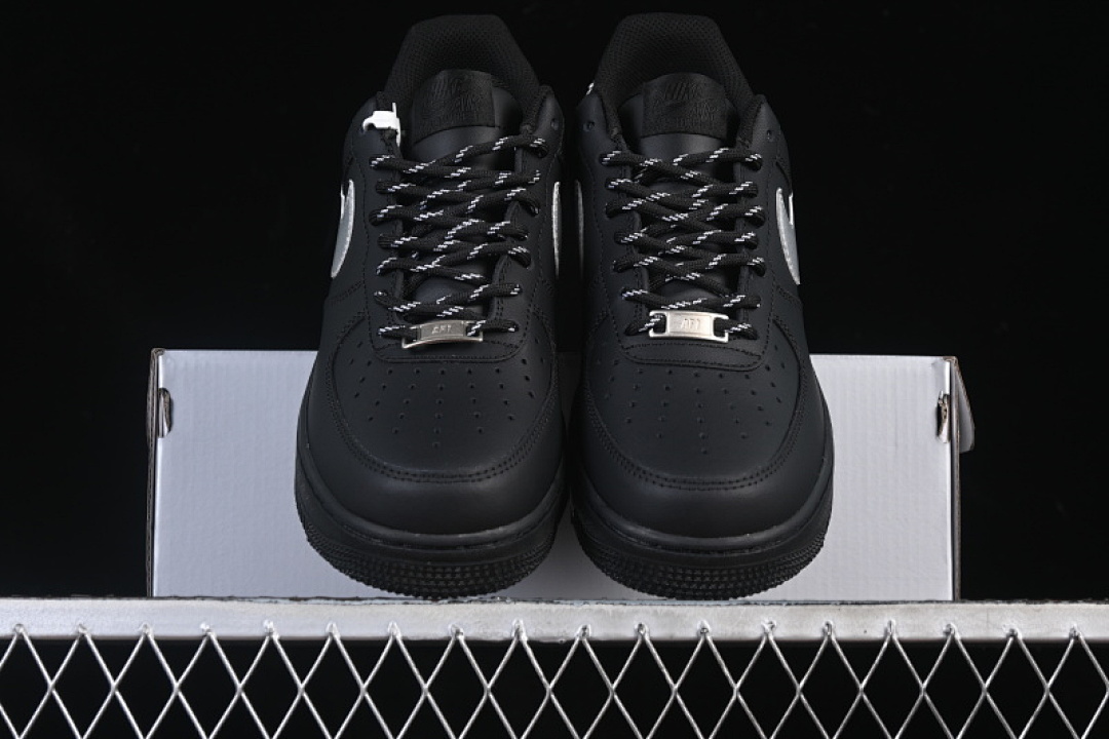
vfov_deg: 18.2
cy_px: 370
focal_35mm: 75
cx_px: 554
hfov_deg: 27.0
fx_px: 2310
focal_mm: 50
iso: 160
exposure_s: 1/60
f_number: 6.3
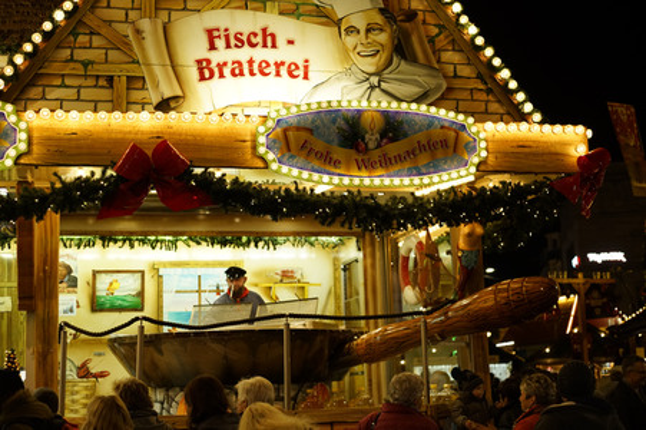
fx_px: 897
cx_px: 323
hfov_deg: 39.6
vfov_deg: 27.0
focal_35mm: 50
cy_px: 215
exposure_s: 1/200
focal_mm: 50
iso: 1600
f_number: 3.2
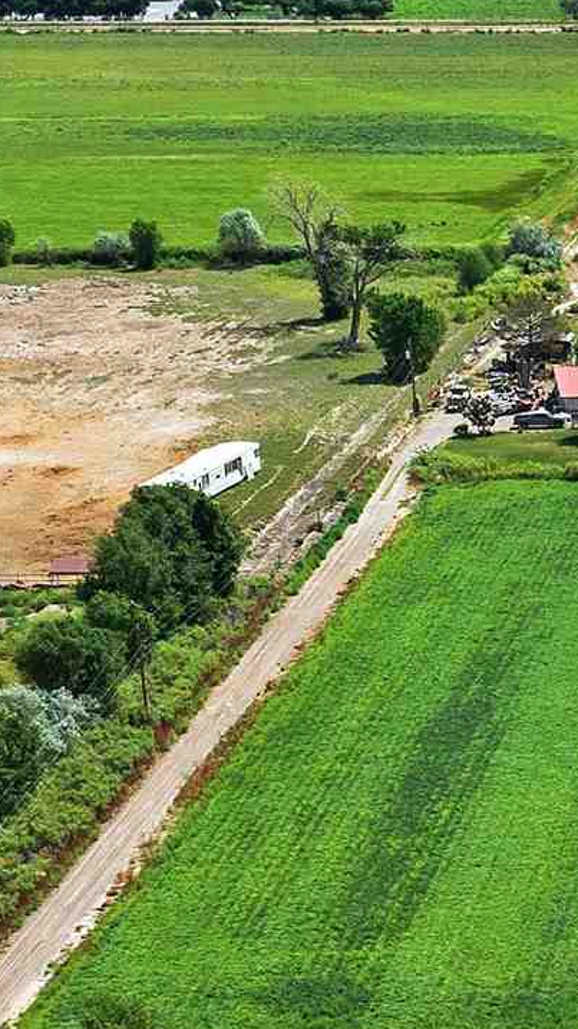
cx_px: 1046
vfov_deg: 18.5
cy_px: 1065
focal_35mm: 112
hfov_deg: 10.2
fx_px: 3053
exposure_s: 1/2500
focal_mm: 12.29
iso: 110
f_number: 2.8
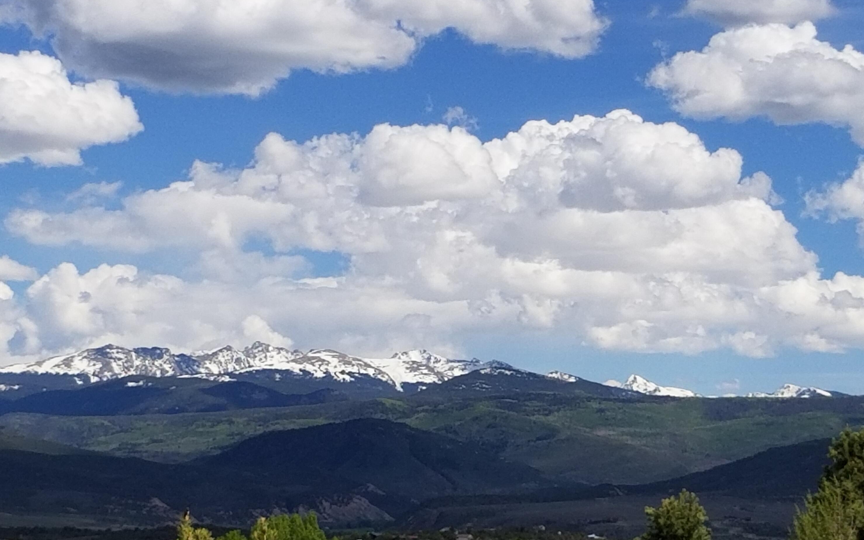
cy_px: 321
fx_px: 659
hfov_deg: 66.5
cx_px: 429
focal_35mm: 28
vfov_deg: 44.3
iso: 50
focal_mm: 4.25
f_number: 1.7
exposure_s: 1/5184
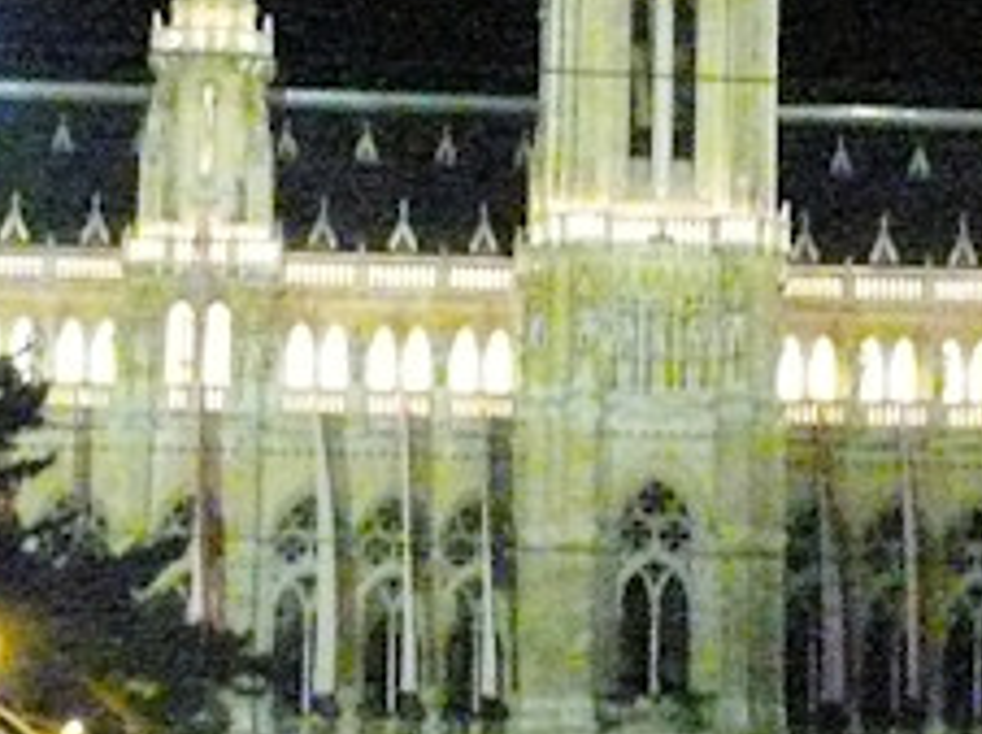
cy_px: 182
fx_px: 4392
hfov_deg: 12.3
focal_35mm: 155
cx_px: 1308
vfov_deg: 9.5
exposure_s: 1/20
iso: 1600
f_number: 2.8
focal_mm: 7.4
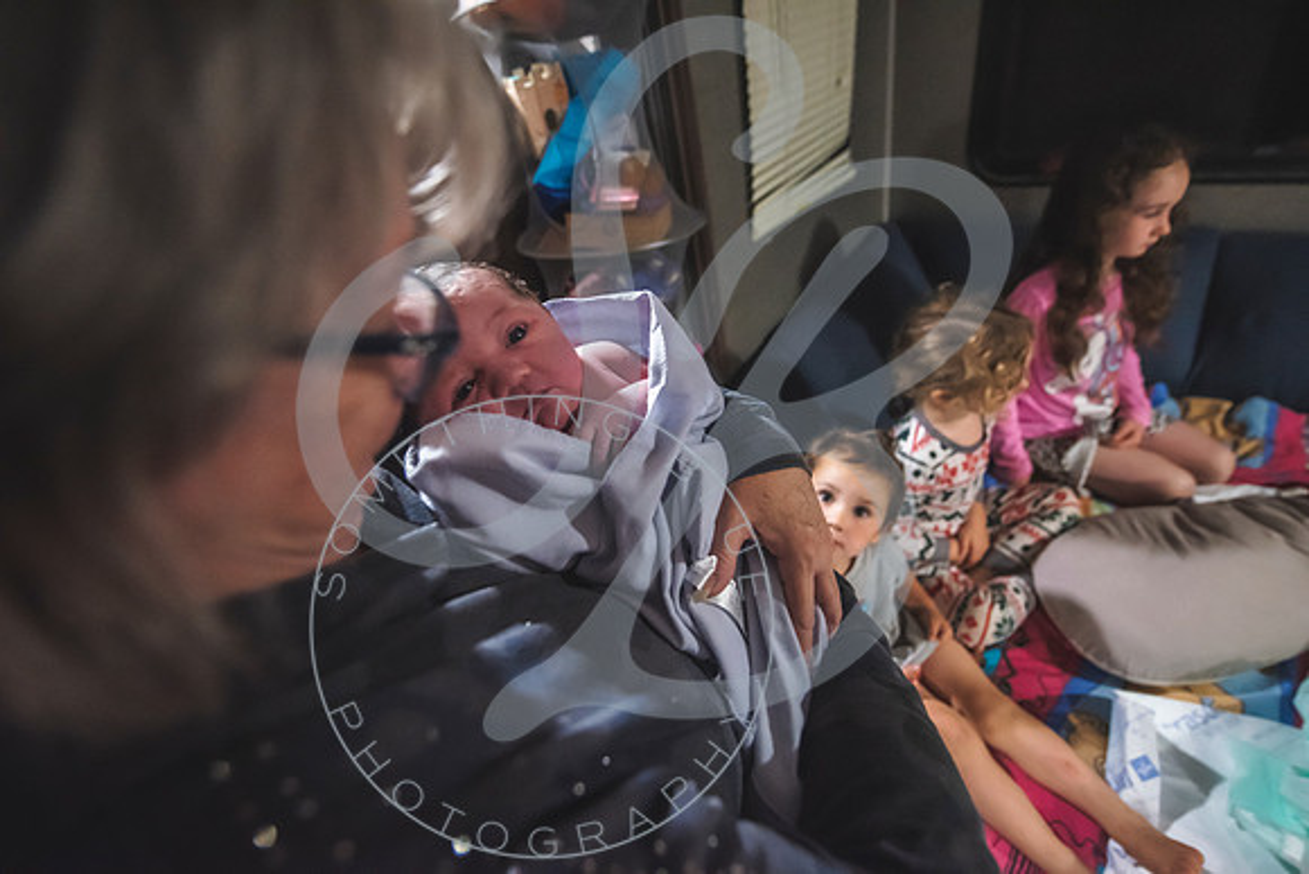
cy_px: 437
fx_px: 582
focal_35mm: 16
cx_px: 654
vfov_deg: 73.8
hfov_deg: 96.7
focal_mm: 16
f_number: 2.8
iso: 2000
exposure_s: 1/60
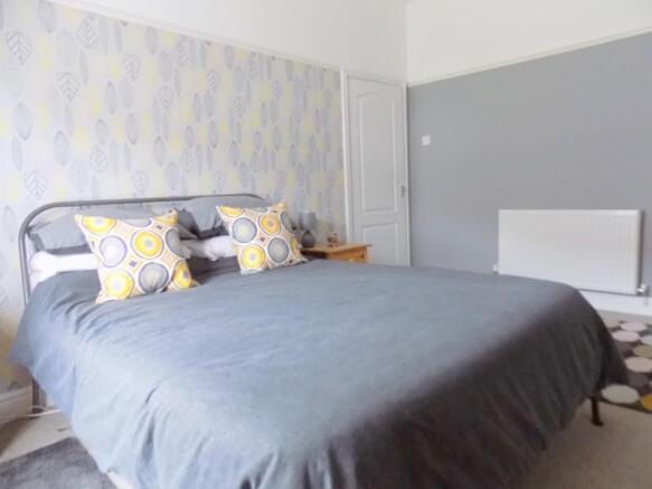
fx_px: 433
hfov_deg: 73.9
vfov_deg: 58.9
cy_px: 244
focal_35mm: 23
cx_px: 326
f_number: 3.1
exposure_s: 1/30
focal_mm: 4
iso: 320
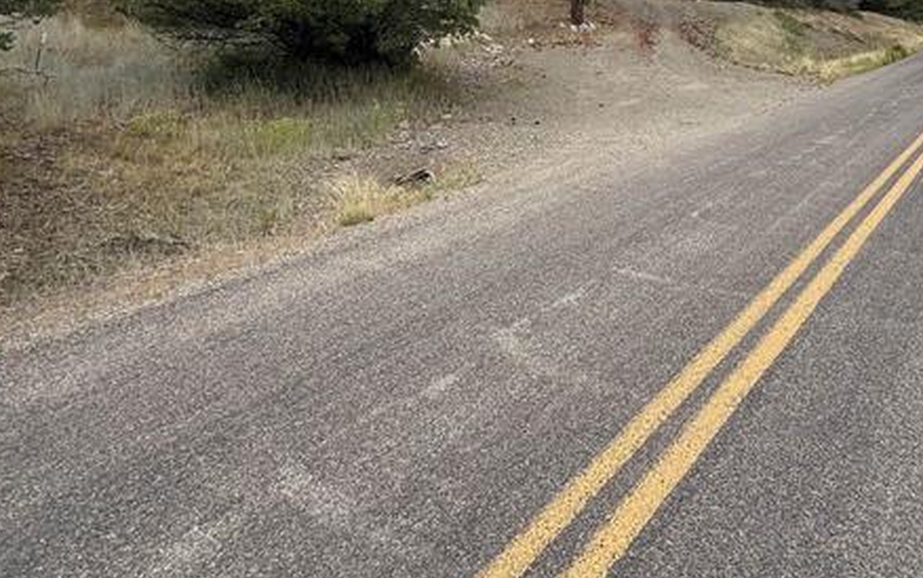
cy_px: 32
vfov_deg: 42.6
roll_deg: +4.2
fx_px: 654
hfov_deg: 69.2
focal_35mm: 26
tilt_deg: +0.6
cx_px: 580
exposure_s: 1/742
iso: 64
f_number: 2.2
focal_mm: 2.22
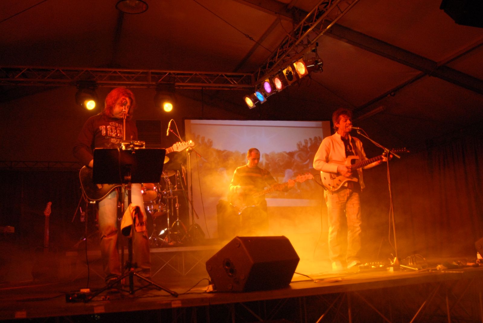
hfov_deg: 53.1
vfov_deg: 37.0
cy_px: 162
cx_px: 242
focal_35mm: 36
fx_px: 484
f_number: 3.5
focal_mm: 24
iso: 800
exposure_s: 1/25
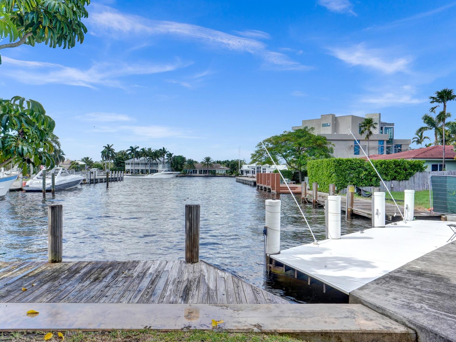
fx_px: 356
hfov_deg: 65.3
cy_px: 176
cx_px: 212
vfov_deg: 51.3
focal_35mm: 27
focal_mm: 24
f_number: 22
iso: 1600
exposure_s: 1/160
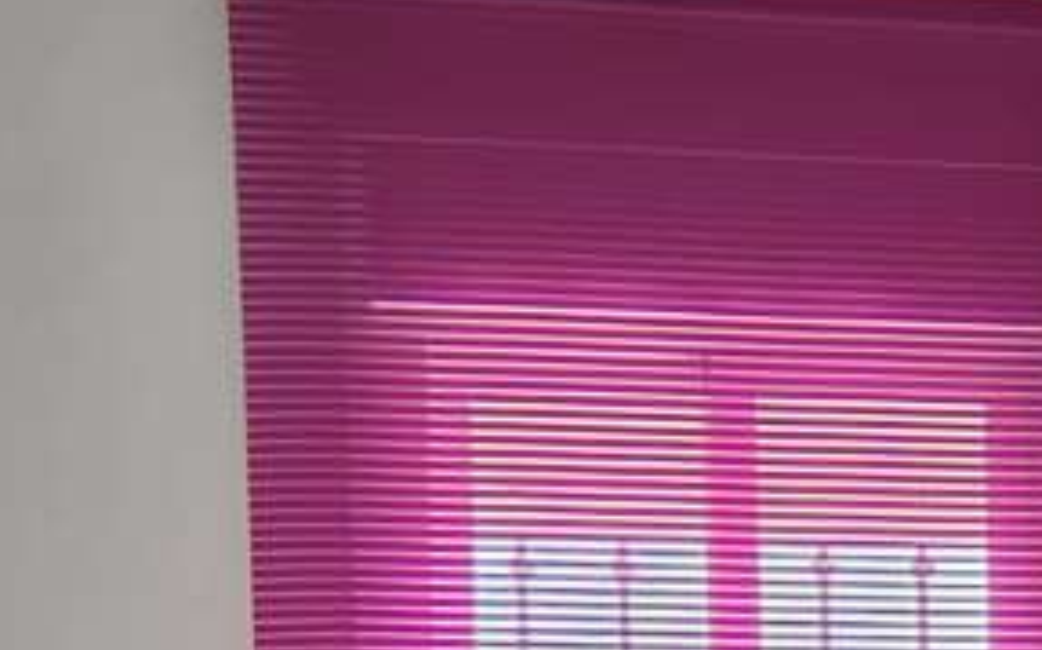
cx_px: 966
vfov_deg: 15.1
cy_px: 1244
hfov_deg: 27.4
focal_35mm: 72
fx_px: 2043
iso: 320
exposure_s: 1/50
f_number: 2.2
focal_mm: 2.16
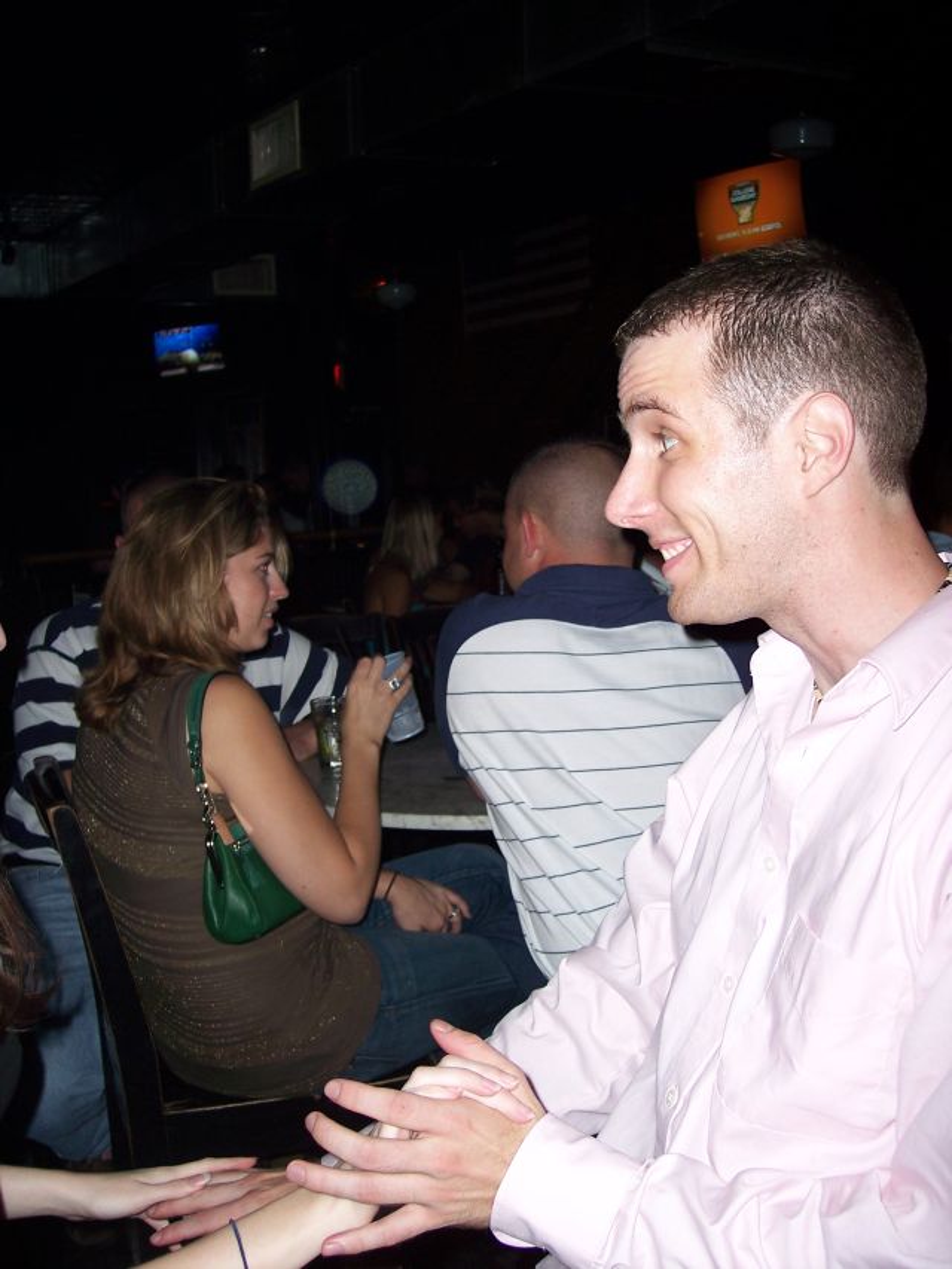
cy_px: 634
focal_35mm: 39
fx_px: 1430
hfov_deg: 36.8
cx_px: 476
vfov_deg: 47.9
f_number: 2.8
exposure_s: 1/60
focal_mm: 8
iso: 100
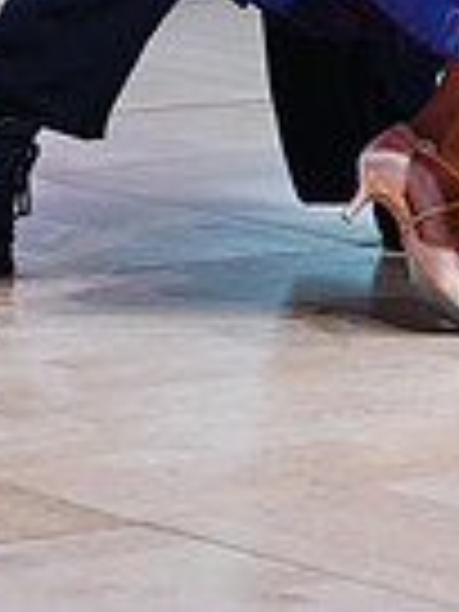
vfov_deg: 6.6
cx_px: 659
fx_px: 5074
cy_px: -688
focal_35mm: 287
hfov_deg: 5.1
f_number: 2.8
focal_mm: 70
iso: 640
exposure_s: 1/500
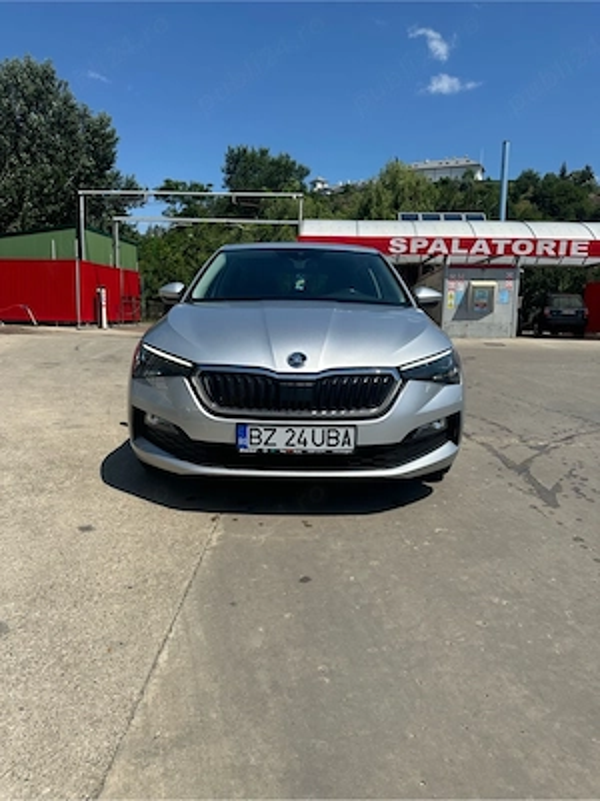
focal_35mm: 24
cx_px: 300
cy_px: 400
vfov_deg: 71.6
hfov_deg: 56.8
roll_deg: -2.7
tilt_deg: -9.0
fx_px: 555
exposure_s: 1/6623
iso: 80
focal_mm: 6.86
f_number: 1.78
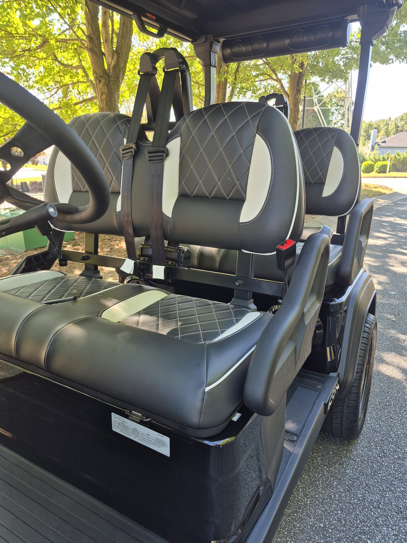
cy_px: 272
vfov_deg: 73.9
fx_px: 361
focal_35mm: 23
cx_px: 204
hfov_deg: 58.9
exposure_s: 1/180
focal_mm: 5.4
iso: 80
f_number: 1.8
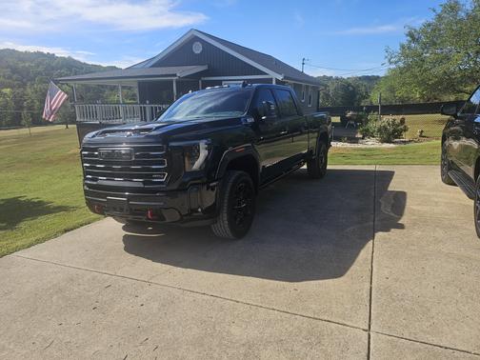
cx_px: 240
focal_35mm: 23
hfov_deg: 73.9
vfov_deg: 58.9
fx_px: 319
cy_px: 180
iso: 10
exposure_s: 1/548
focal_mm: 6.3
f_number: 1.7
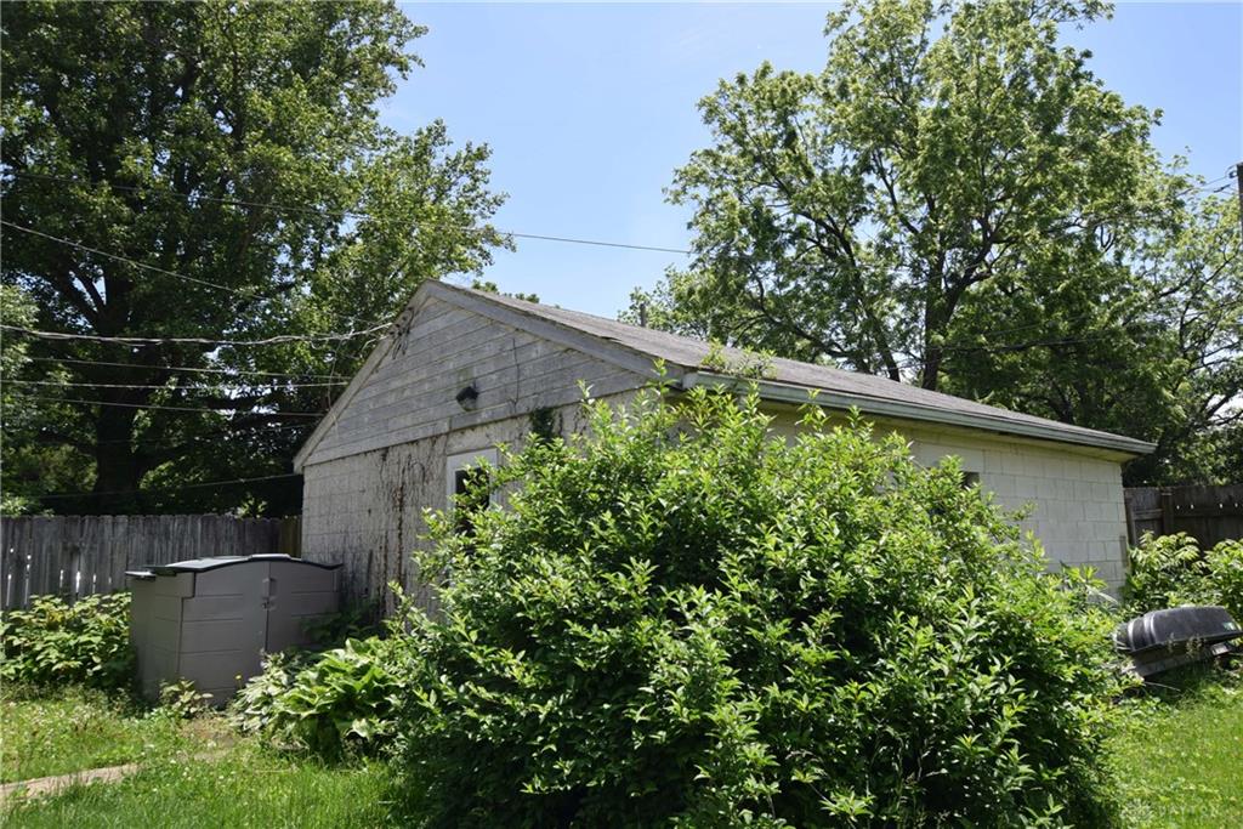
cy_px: 414
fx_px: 881
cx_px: 622
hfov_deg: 70.4
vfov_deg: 50.4
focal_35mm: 26
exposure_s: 1/250
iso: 200
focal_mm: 17
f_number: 8
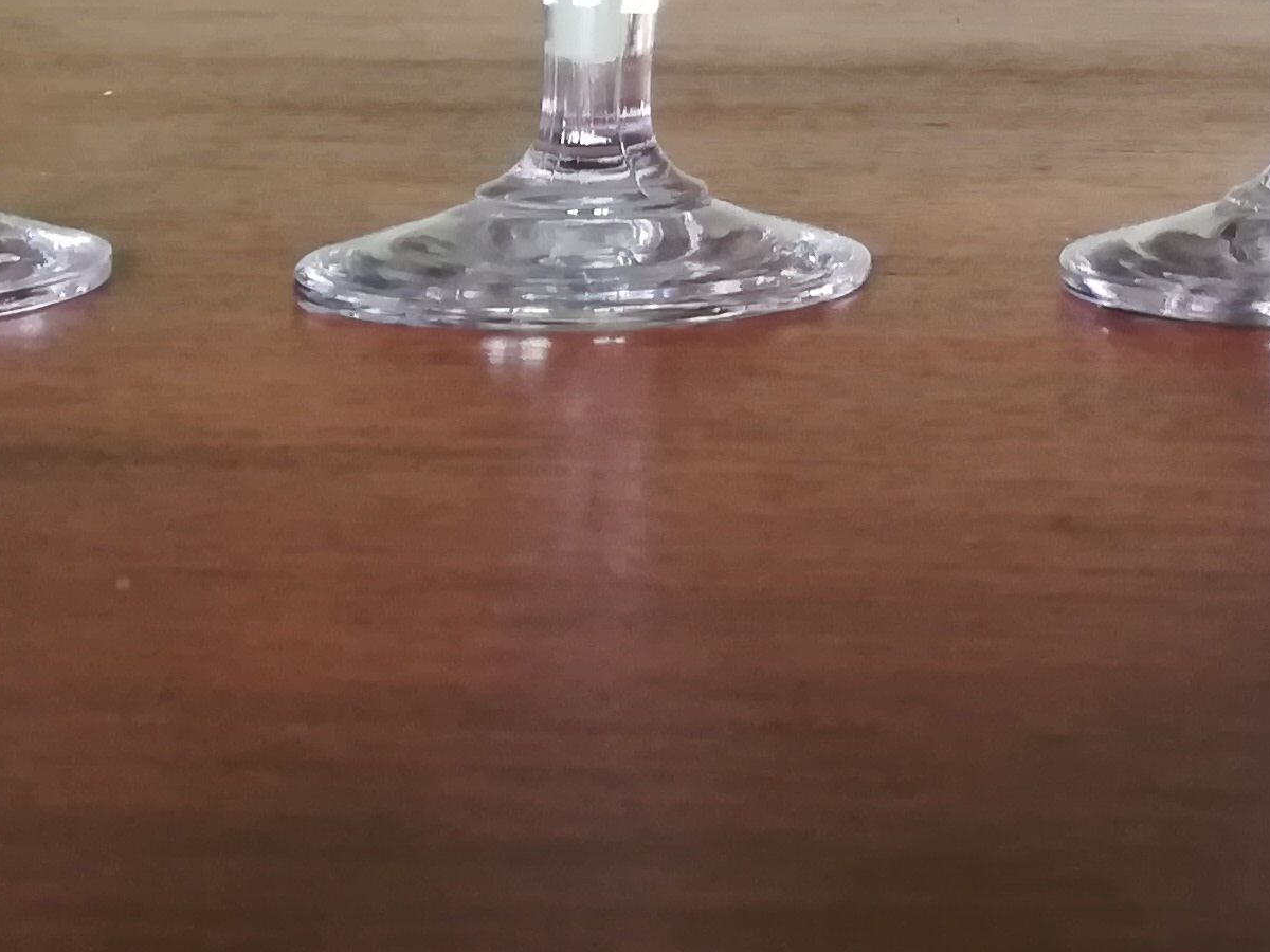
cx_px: 1378
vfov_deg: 15.6
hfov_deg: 21.6
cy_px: -545
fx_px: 3155
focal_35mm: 86
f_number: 2.2
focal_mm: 3.83
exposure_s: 1/24
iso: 400
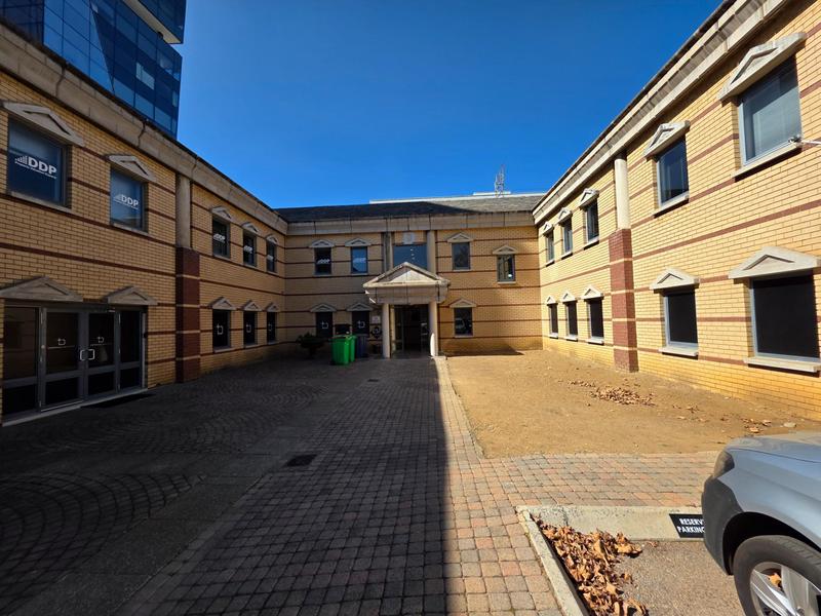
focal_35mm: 13
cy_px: 308
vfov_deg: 89.9
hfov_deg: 106.2
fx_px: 308
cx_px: 410
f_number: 1.9
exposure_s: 1/1468
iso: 40
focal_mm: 2.2
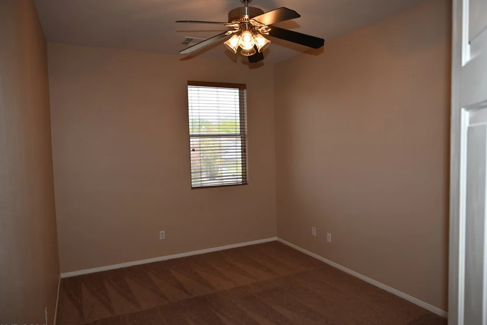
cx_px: 252
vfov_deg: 51.3
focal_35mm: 25
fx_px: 338
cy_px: 167
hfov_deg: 71.5
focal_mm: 24
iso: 200
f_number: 5
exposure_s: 1/80
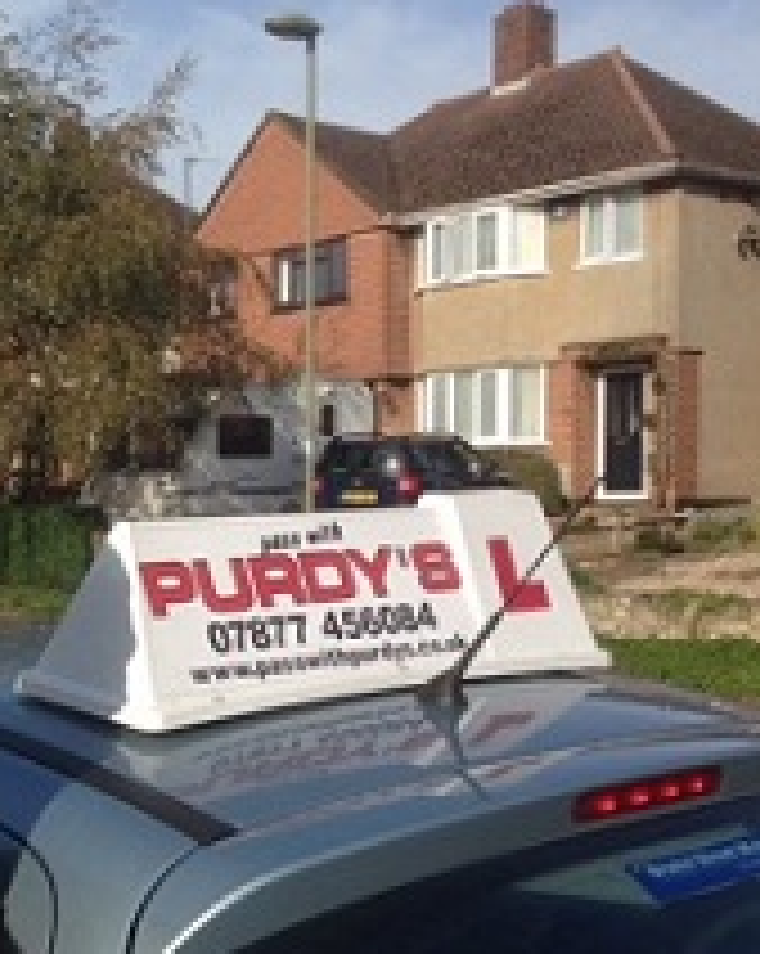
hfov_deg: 25.7
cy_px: 578
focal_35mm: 57
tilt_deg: -1.8
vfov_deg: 32.9
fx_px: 1606
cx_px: 70
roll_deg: +1.1
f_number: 2.4
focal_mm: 4.12
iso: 50
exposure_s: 1/1427
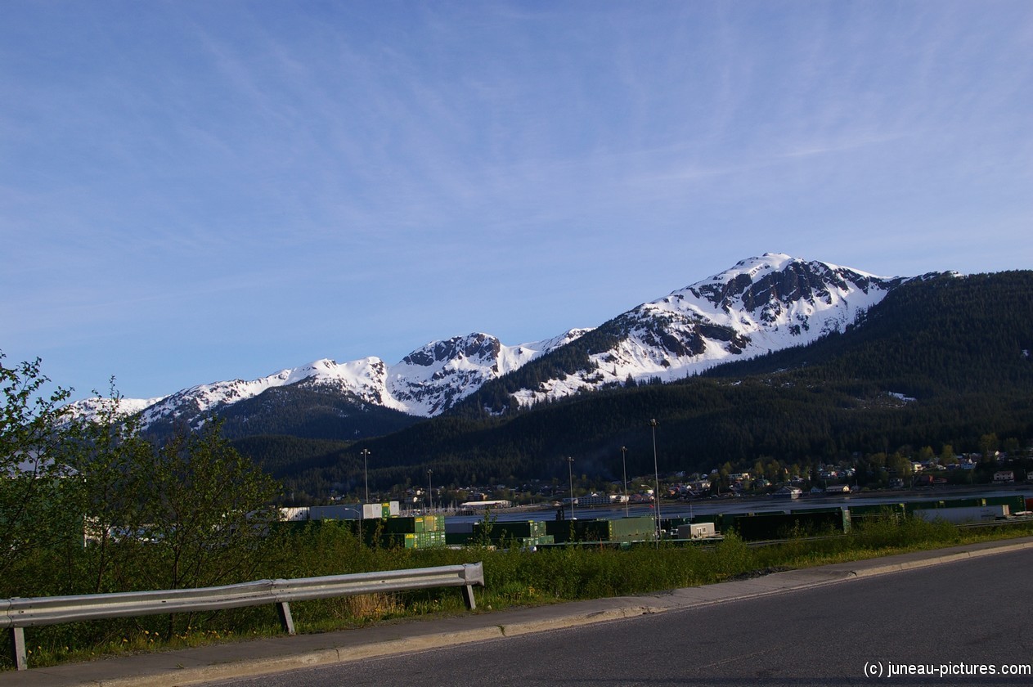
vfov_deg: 36.8
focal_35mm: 36
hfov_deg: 53.2
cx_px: 516
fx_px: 1032
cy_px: 344
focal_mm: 24
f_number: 11
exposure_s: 1/250
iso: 200
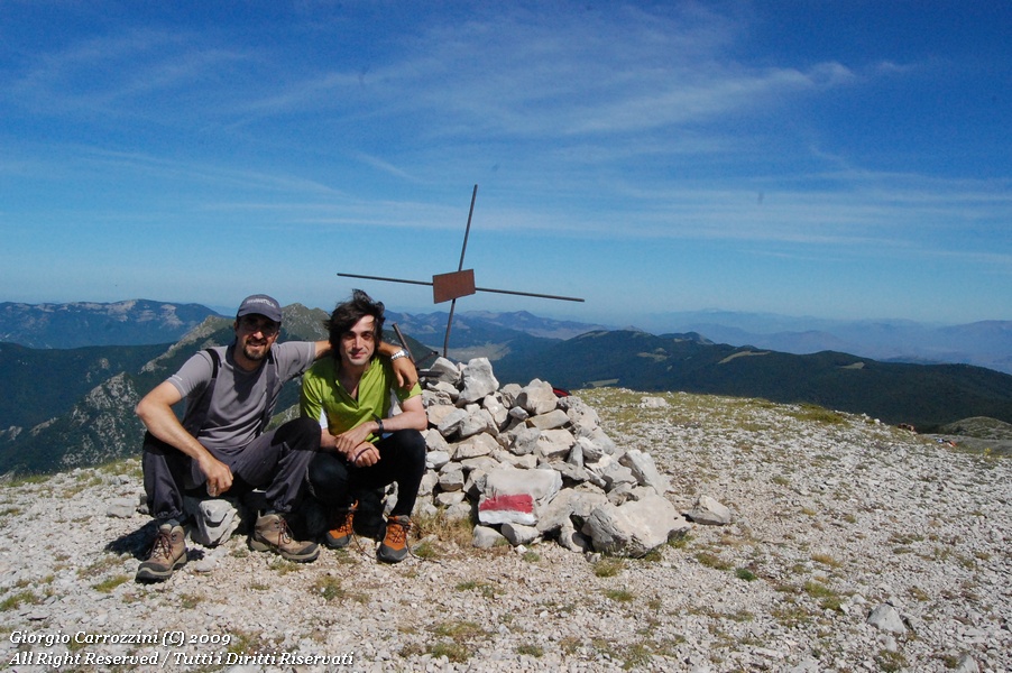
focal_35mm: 27
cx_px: 506
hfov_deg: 67.4
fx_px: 758
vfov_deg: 47.9
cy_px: 336
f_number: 18
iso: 1600
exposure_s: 1/1250
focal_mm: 18
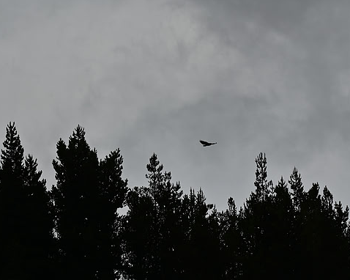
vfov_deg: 6.5
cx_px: 209
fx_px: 2475
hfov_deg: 8.1
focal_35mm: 239
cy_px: 140
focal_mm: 210
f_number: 14
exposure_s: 1/1600
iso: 200
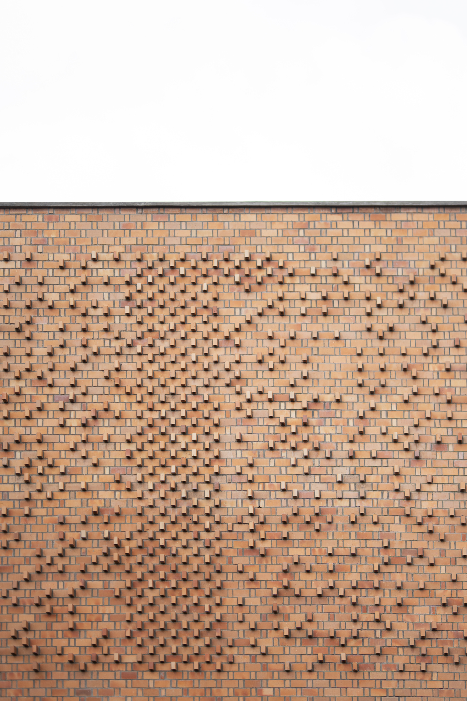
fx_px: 2043
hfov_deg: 13.0
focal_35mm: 105
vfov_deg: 19.5
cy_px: 350
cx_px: 234
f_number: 1.4
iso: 64
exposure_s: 1/2500
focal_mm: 105
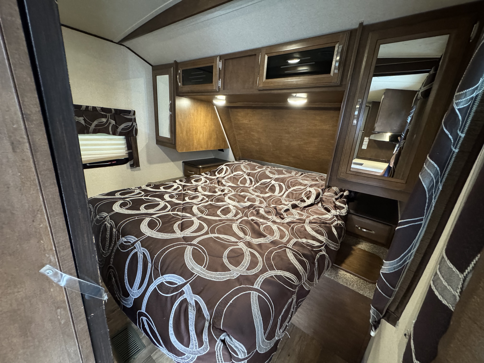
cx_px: 242
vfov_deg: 85.7
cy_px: 182
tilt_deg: -17.1
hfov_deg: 102.1
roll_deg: -5.8
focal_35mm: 14
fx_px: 196
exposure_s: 1/60
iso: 1000
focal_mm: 2.22
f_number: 2.2
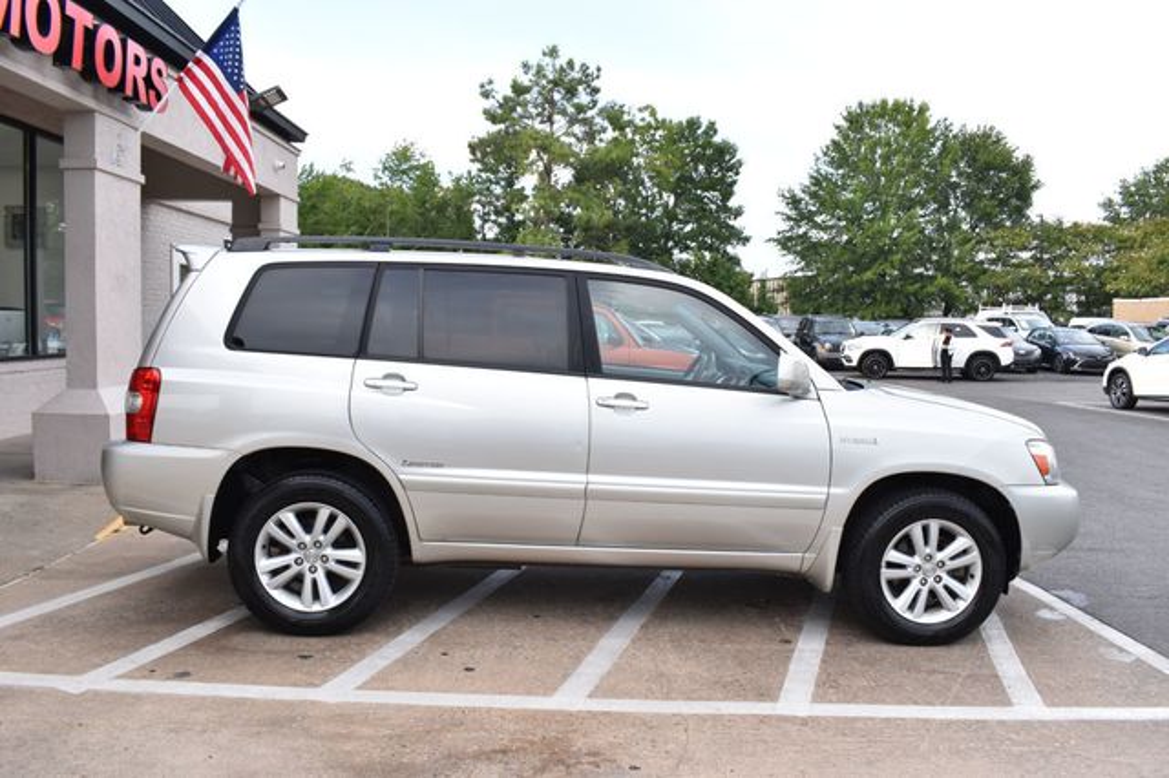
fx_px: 974
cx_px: 584
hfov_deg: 62.0
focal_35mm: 30
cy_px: 389
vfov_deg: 43.6
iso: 400
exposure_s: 1/160
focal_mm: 20
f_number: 8
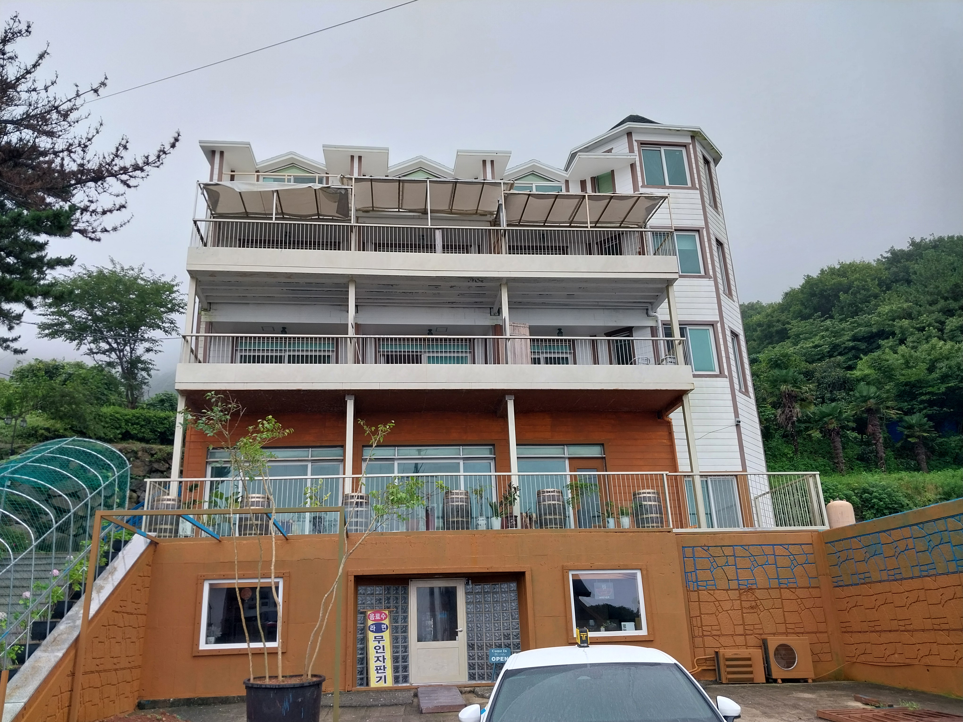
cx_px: 482
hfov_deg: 67.3
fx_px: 723
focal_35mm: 26
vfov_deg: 53.1
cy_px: 361
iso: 20
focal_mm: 4
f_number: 1.8
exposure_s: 1/144
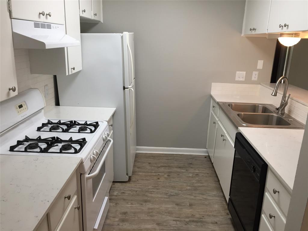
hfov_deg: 61.7
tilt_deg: -17.2
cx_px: 154
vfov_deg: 48.2
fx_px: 258
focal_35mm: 29
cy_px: 116
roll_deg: -2.1
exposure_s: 1/30
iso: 64
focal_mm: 4.15
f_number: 2.2
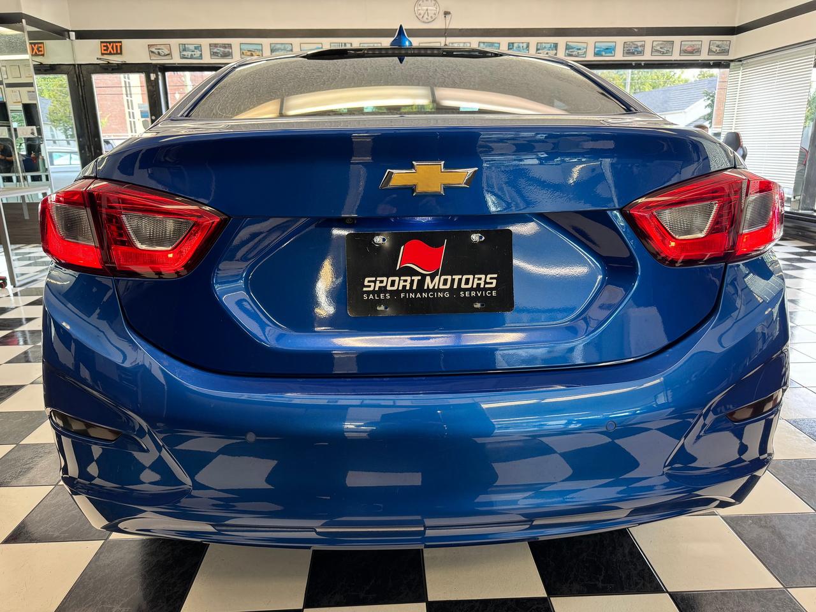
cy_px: 306
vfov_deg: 56.8
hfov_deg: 71.6
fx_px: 566
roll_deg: +0.8
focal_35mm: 24
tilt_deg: -15.1
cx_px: 408
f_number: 1.78
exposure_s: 1/60
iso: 125
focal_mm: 6.76
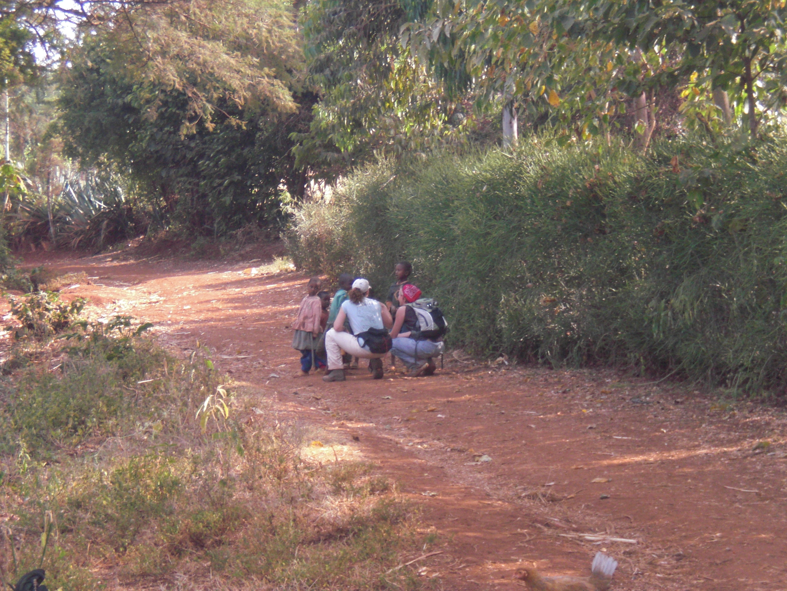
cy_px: 296
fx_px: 2592
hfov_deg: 17.3
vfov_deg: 13.0
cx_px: 394
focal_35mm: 114
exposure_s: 1/125
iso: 200
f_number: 5.9
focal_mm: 18.9
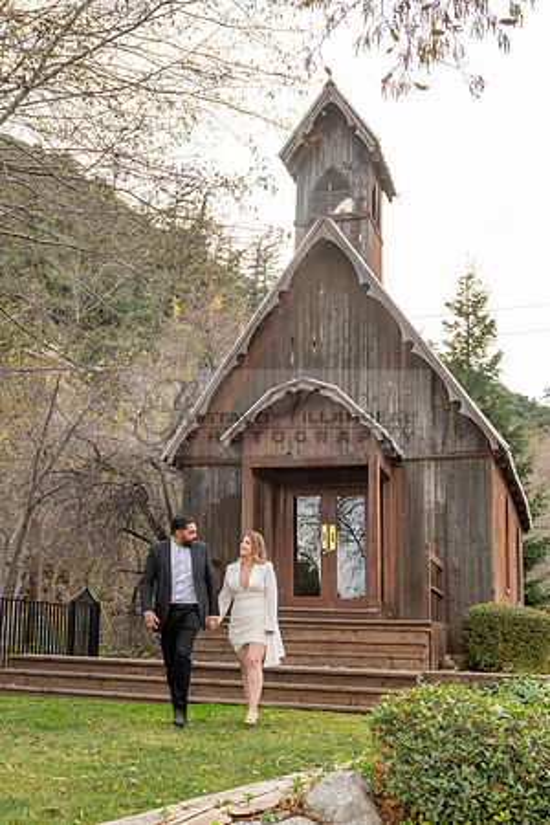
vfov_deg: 46.2
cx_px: 181
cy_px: 481
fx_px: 962
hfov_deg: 31.6
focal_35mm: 42
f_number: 5.6
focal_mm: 24
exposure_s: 1/125
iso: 200
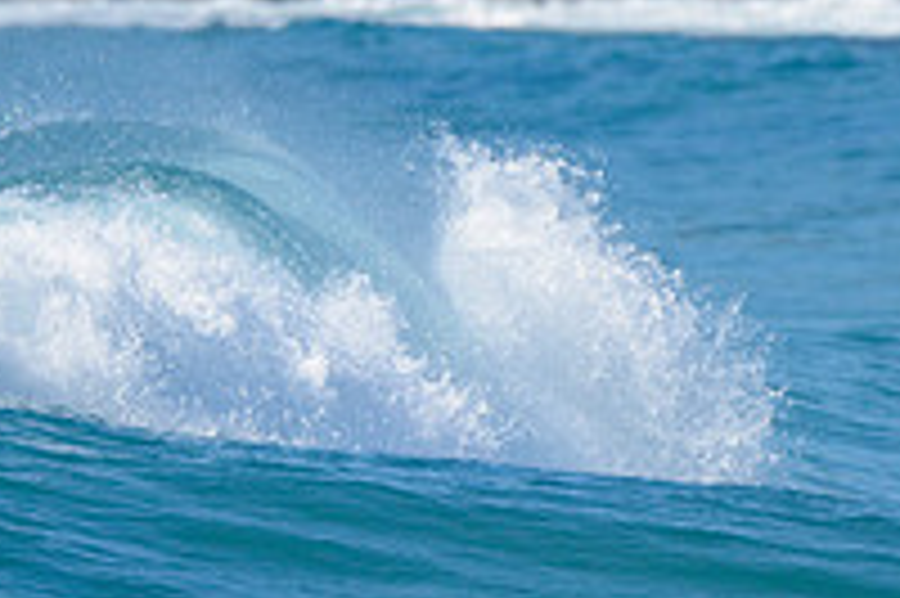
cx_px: -431
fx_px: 44462
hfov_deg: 1.2
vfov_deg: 0.8
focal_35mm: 1780
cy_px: 503
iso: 250
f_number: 5.6
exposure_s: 1/2000
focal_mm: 500
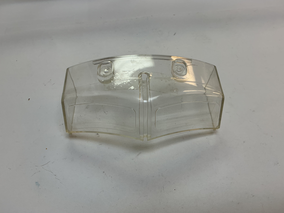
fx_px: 238
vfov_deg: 48.2
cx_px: 142
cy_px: 106
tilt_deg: -57.6
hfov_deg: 61.7
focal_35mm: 29
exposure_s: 1/126
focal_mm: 3
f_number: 1.8
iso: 16
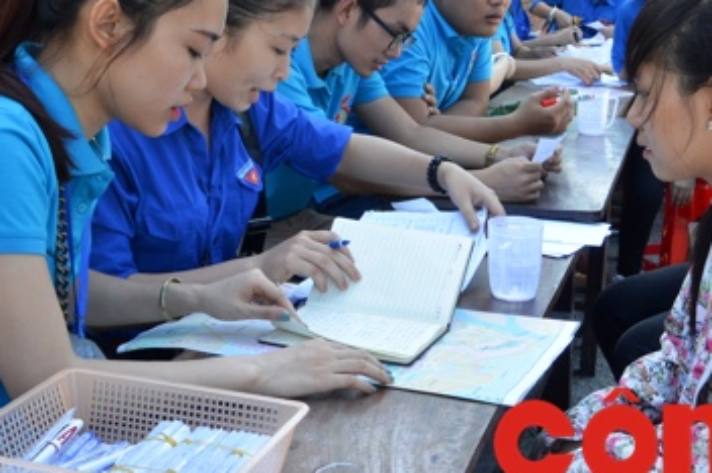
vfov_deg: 23.2
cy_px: 162
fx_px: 1146
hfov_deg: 34.5
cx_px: 400
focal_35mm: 58
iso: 200
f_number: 3.8
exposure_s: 1/250
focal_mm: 12.7
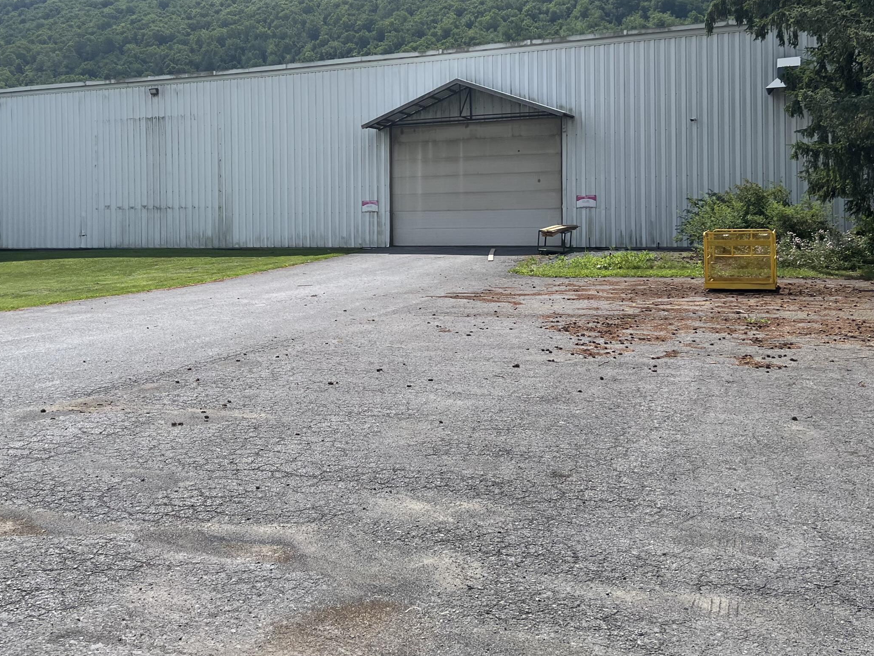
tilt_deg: +1.8
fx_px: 959
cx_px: 349
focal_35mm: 38
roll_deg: +2.3
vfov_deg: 37.5
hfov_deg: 48.7
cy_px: 248
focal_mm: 5.7
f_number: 1.5
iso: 50
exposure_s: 1/5587
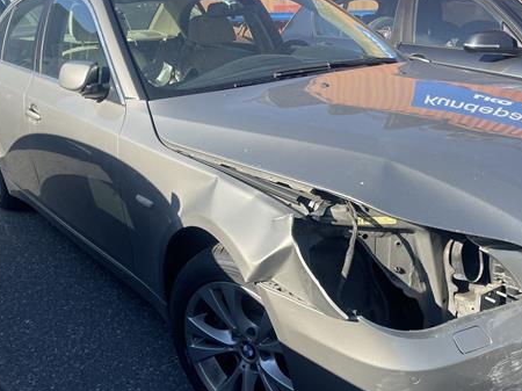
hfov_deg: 50.2
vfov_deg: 38.6
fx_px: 558
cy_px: 208
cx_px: 261
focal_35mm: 37
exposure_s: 1/1490
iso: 32
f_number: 1.6
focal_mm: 4.2
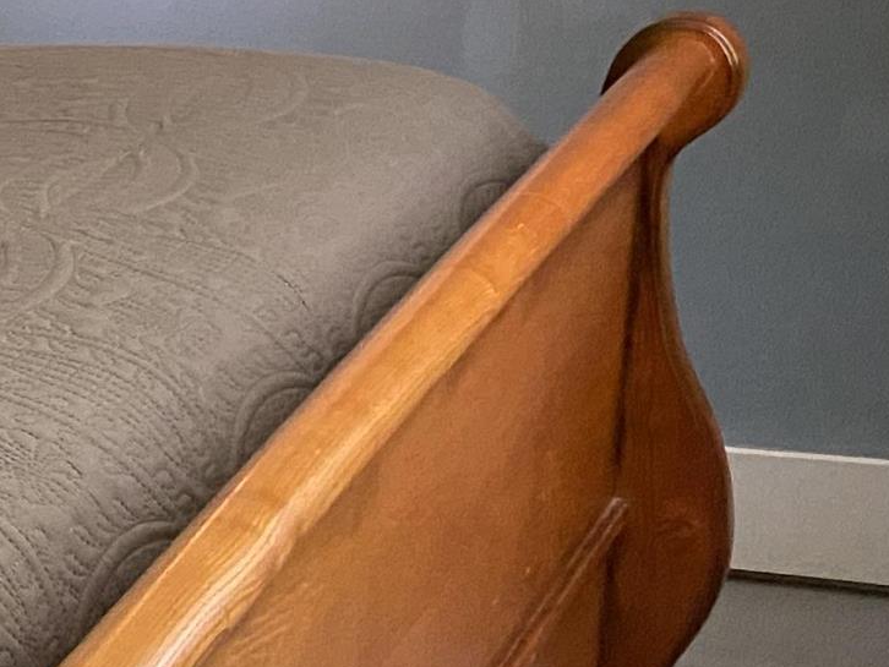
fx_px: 2826
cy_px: 350
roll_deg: +7.4
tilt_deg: -16.4
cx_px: -960
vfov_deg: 13.5
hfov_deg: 14.4
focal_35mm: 110
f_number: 1.8
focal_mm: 4.25
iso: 500
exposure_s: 1/54
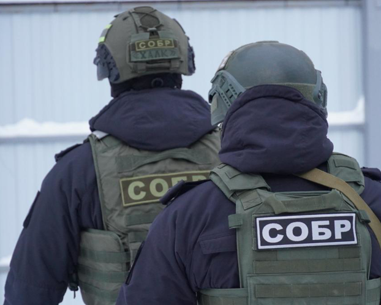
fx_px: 1839
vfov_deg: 9.5
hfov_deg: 11.8
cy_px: 152
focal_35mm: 163
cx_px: 207
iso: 2500
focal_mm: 96
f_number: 5.6
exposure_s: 1/160
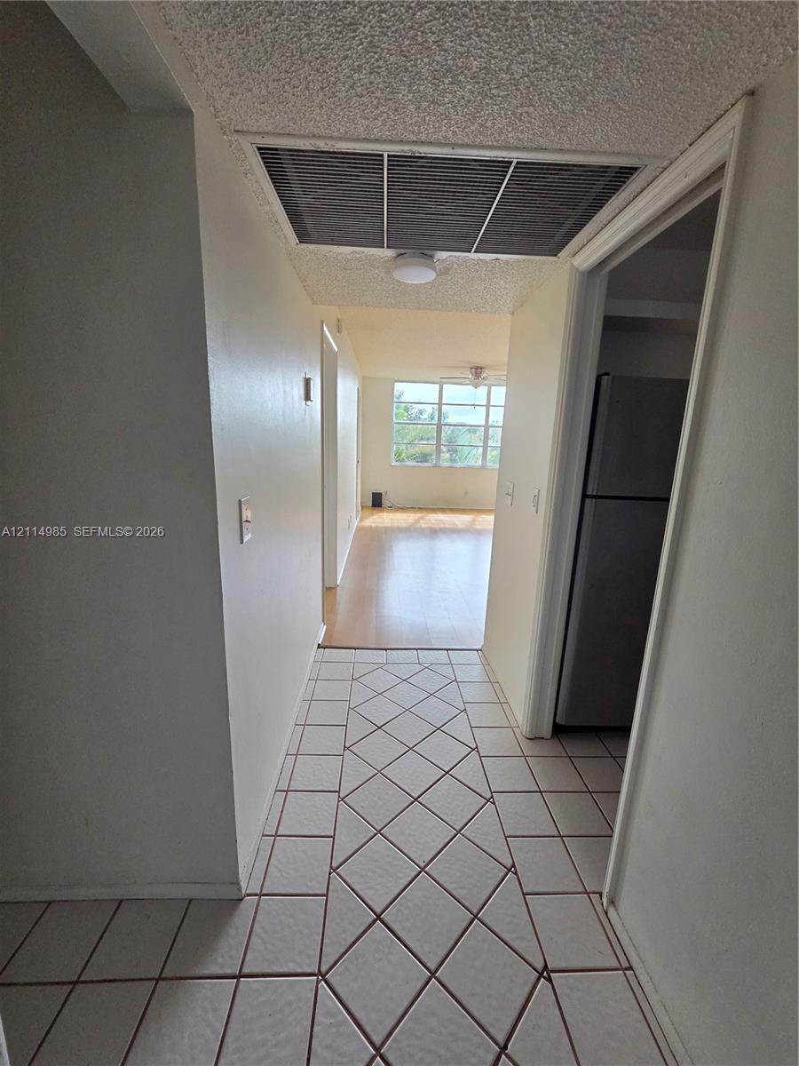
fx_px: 400
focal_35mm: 13
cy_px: 533
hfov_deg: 89.9
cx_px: 400
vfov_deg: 106.2
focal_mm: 2.2
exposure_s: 1/719
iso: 250
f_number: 2.2
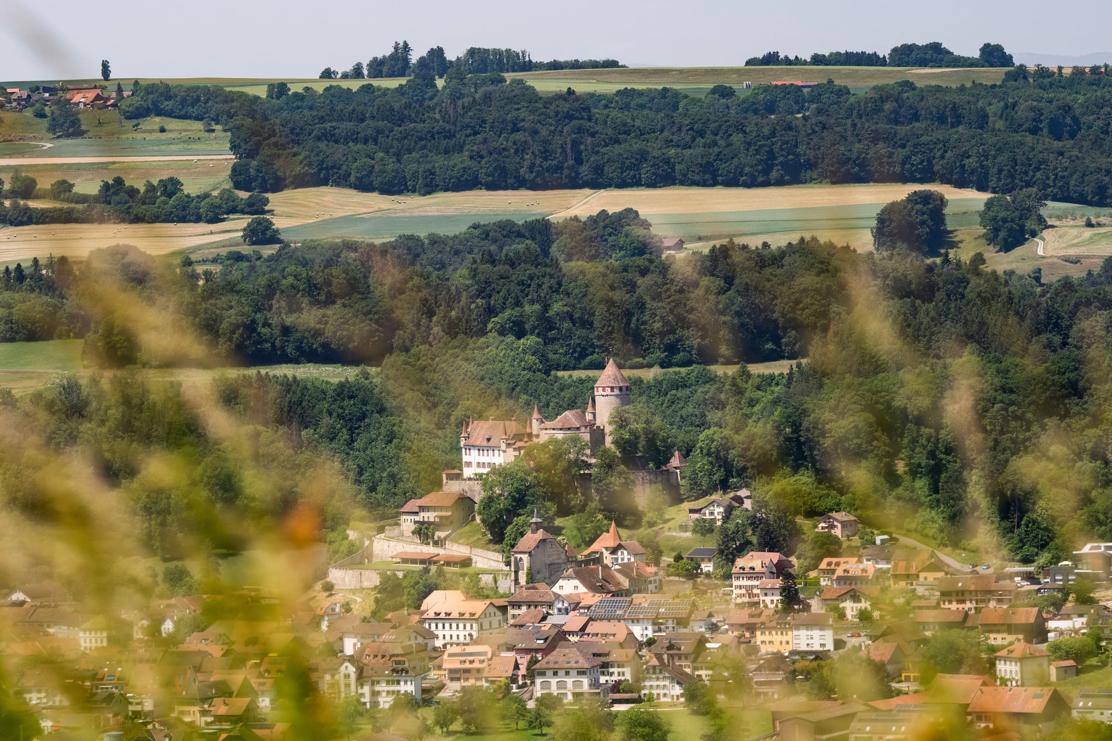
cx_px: 484
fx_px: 5707
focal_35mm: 185
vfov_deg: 7.4
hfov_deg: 11.1
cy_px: 417
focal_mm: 135
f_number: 4.5
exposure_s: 1/1250
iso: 160
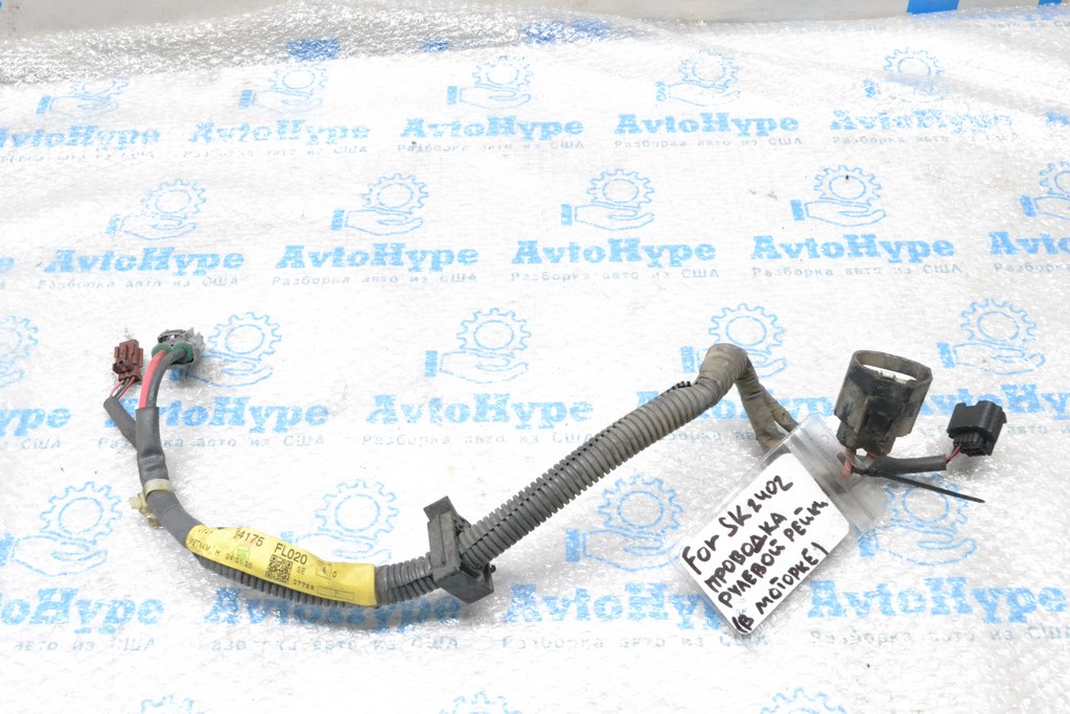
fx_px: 1159
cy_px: 357
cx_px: 535
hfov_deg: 49.5
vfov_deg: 34.2
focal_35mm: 39
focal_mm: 26
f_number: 9
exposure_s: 1/160
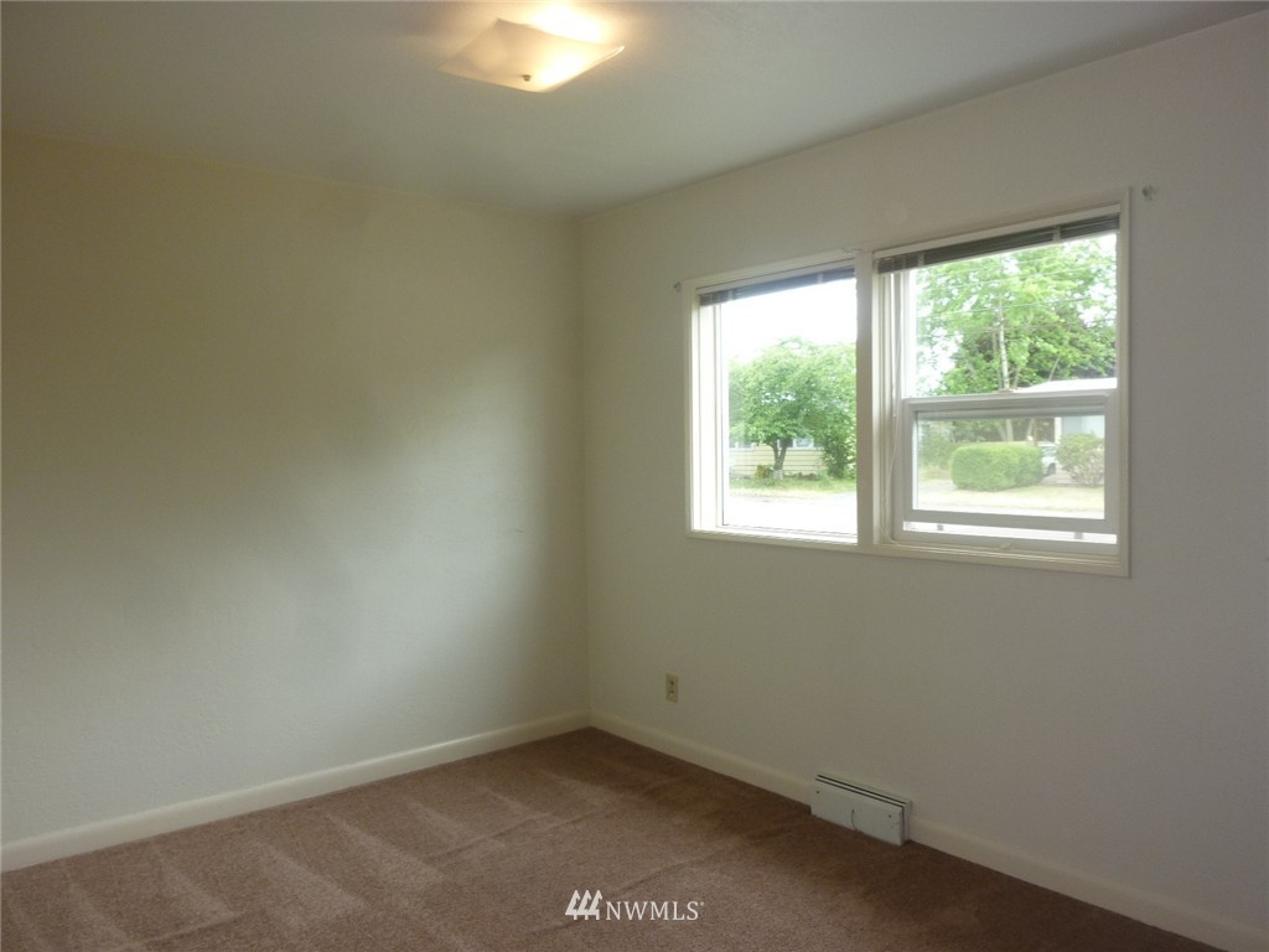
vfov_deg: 54.9
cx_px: 634
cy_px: 476
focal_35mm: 25
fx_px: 916
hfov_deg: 69.4
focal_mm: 4.5
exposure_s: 1/50
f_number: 3.3
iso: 100
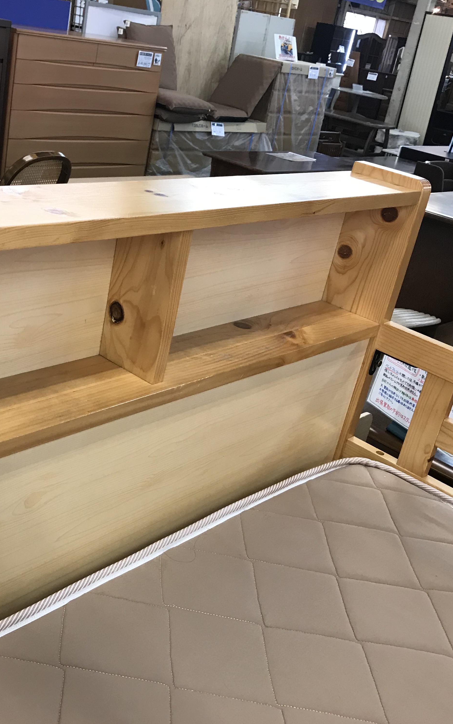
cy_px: 364
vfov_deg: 49.3
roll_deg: -9.9
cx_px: 118
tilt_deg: -24.1
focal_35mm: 40
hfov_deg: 31.5
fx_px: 790
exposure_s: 1/33
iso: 40
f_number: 1.8
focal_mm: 3.99
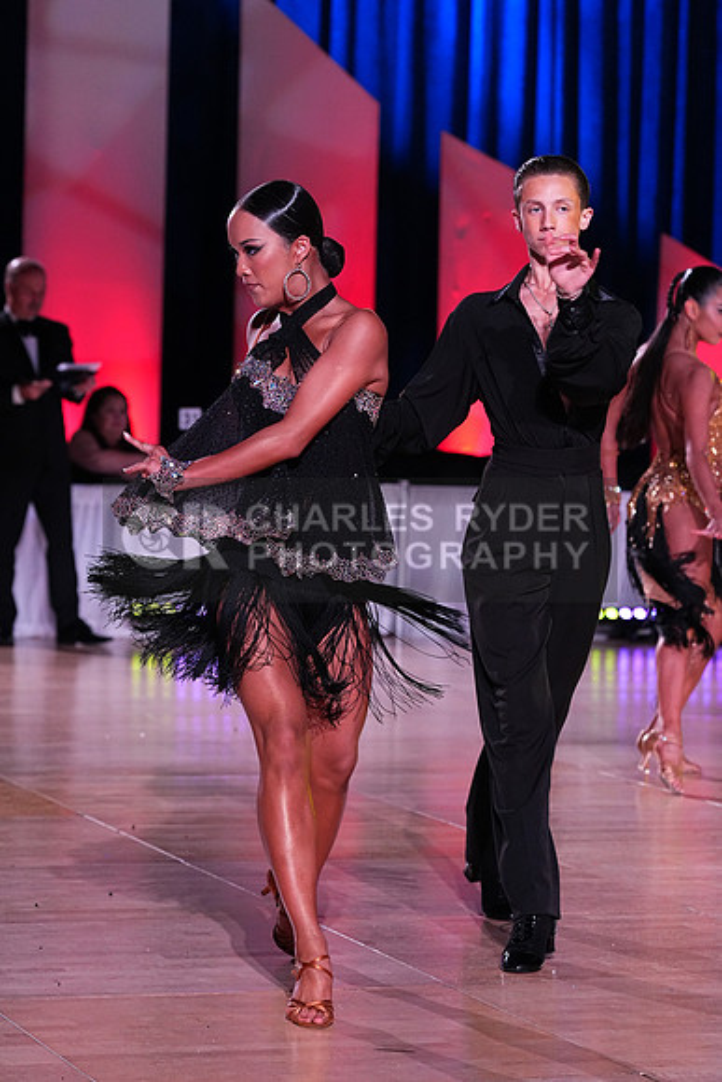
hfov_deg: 11.6
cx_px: 361
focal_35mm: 118
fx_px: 3547
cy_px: 541
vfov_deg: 17.3
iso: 4000
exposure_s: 1/320
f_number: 5
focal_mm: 118
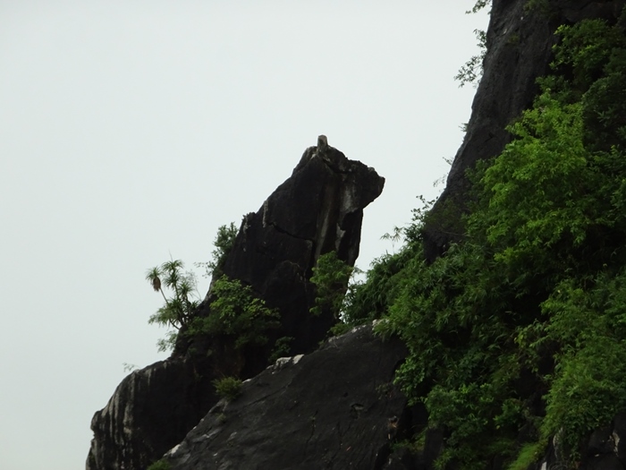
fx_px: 4322
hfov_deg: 8.3
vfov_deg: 6.2
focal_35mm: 239
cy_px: 235
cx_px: 313
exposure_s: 1/250
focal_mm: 40.86
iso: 400
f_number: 6.3
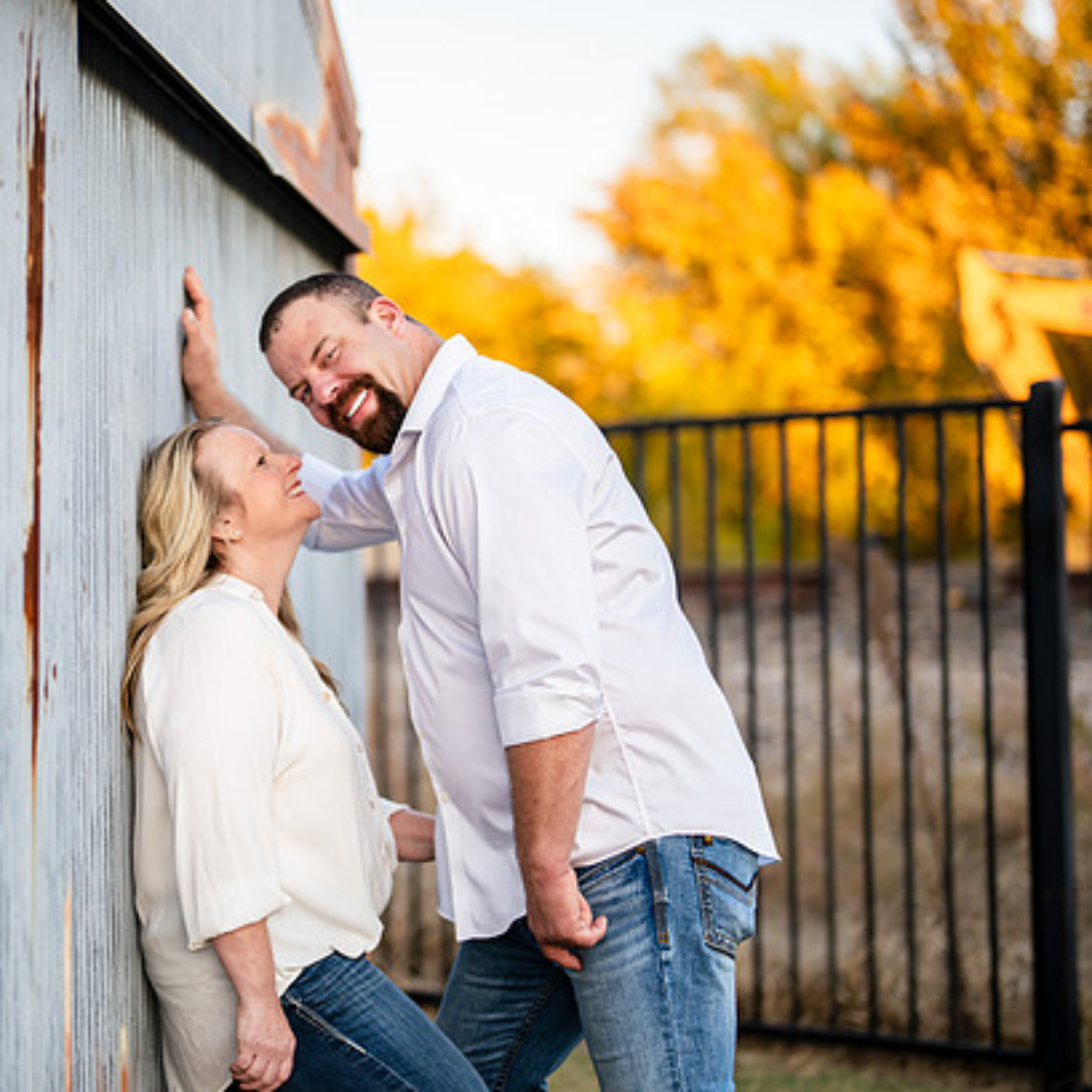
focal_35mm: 70
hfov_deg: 24.5
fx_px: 2498
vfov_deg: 24.7
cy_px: 546
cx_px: 335
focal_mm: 50
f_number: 1.2
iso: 100
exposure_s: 1/800
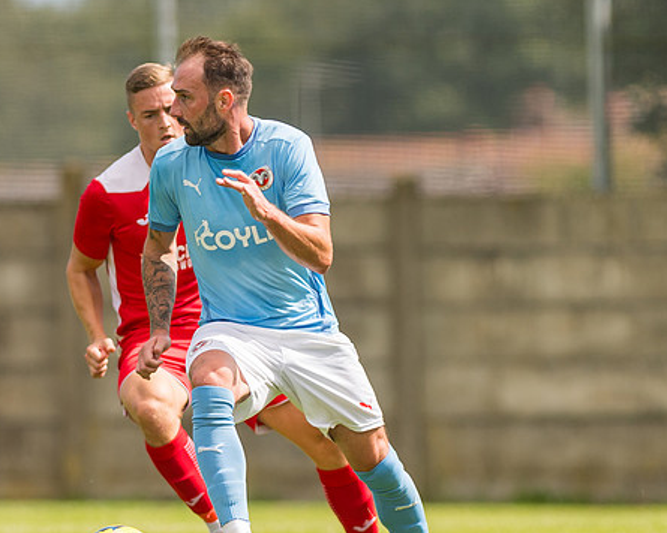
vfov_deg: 1.9
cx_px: 279
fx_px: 16404
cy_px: 331
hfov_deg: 2.3
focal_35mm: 831
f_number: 2.8
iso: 100
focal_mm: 300
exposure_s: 1/2000
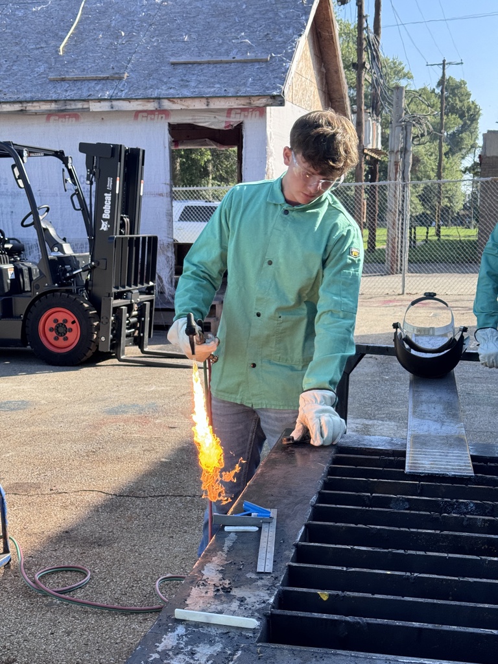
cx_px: 249
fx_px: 921
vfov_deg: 39.7
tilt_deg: -7.7
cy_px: 332
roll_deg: +0.2
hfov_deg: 30.3
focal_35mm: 48
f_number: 1.78
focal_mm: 6.76
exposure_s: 1/1059
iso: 64
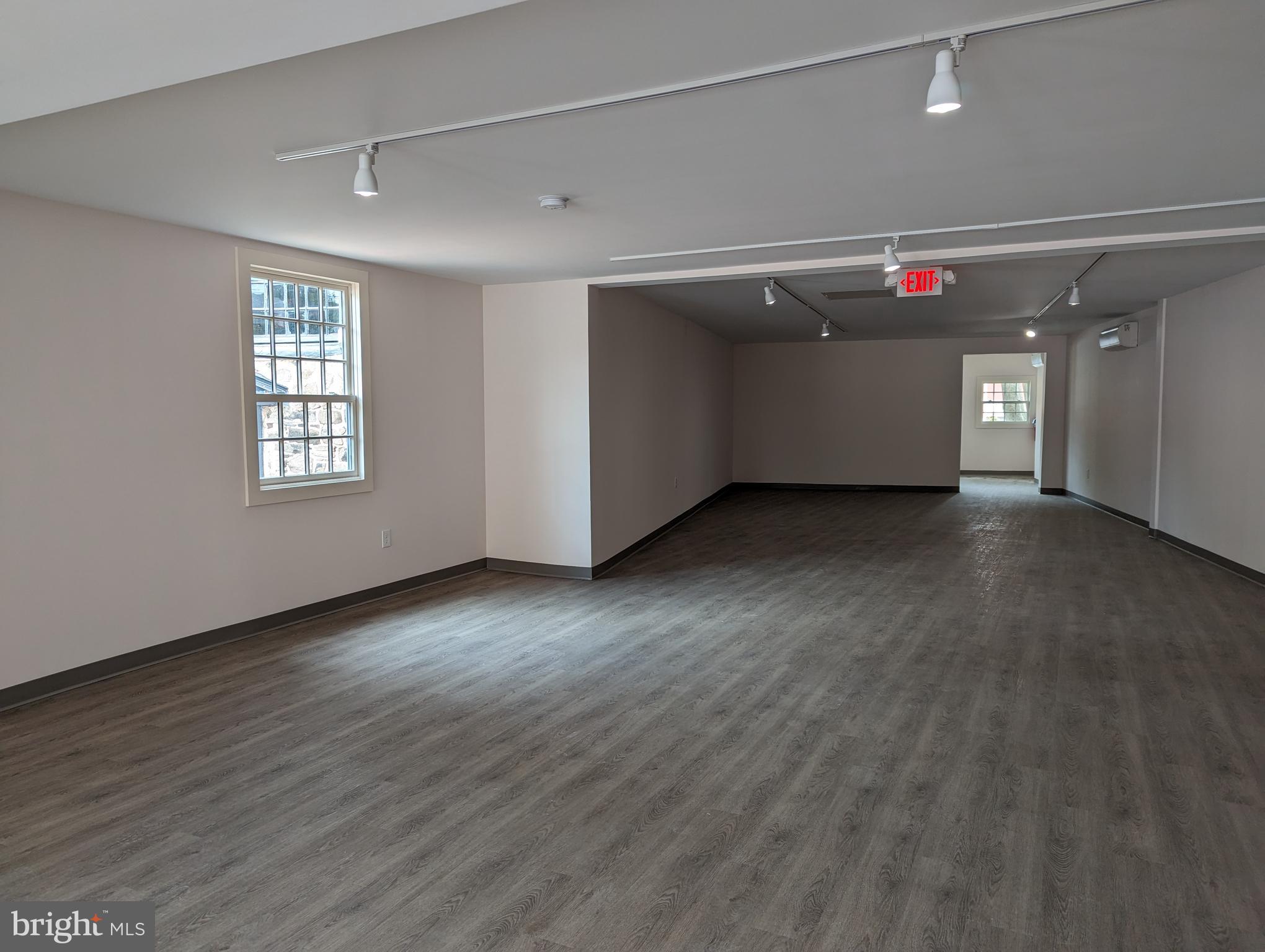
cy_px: 476
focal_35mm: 24
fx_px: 878
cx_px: 632
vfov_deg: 56.9
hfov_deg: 71.5
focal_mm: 6.81
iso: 49
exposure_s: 1/40
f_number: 1.85
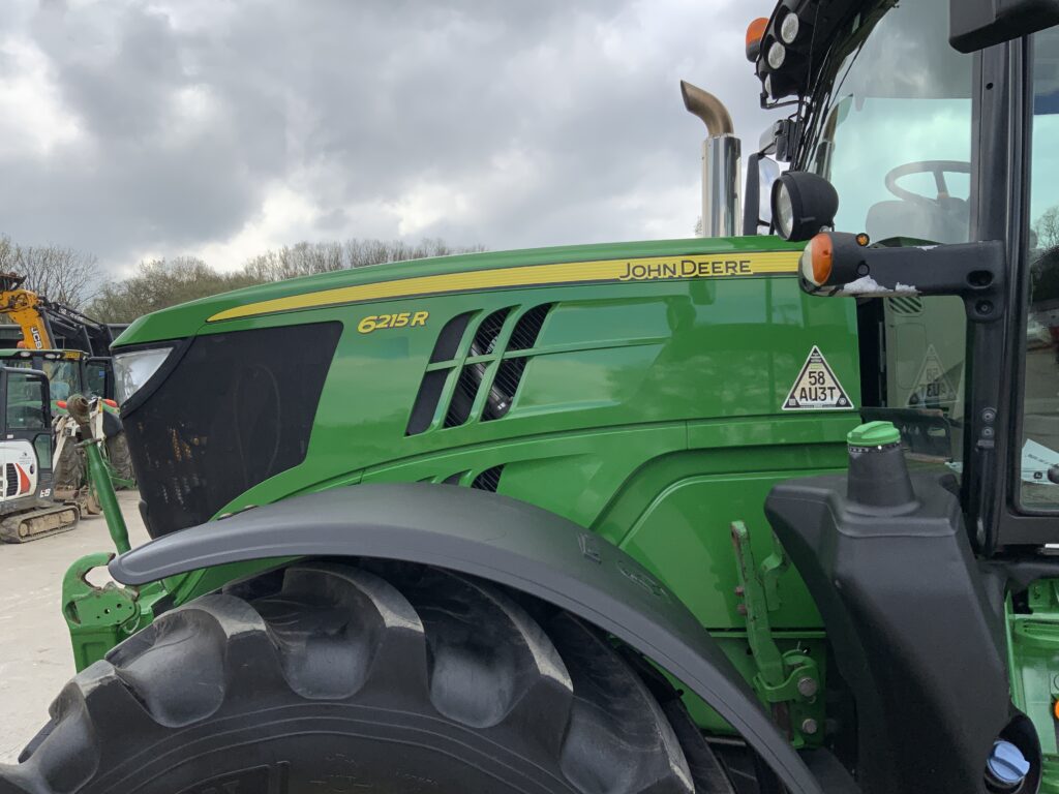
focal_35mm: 29
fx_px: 887
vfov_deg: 48.2
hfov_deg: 61.7
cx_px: 530
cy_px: 397
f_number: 1.8
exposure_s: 1/1098
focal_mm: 3
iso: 16
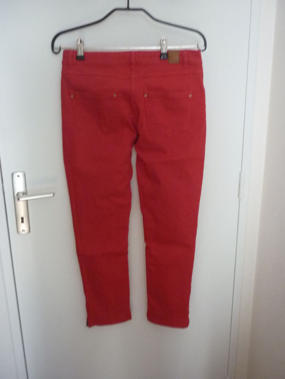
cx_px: 142
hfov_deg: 43.0
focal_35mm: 33
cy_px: 190
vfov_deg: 55.3
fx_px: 362
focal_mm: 5.5
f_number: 2.8
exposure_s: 1/20
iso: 400
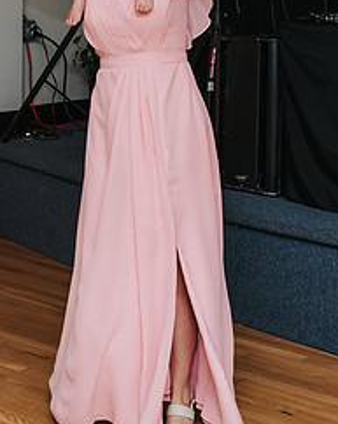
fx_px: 1215
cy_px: 19
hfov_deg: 15.8
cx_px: 96
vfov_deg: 19.3
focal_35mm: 97
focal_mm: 35
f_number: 3.2
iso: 1000
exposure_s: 1/200
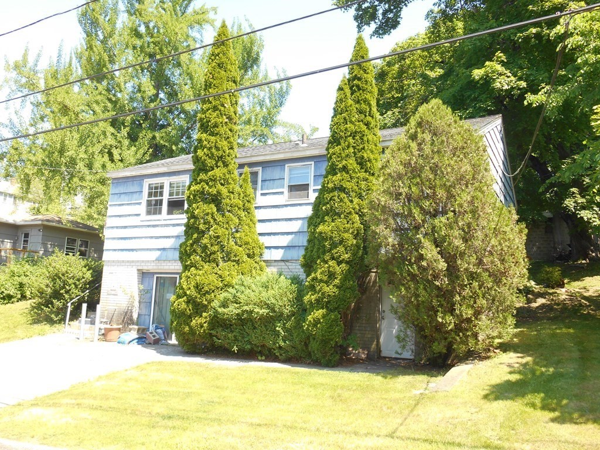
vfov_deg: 45.4
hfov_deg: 58.4
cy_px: 225
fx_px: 537
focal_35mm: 31
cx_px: 300
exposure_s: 1/125
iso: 80
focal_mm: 5.5
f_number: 3.6
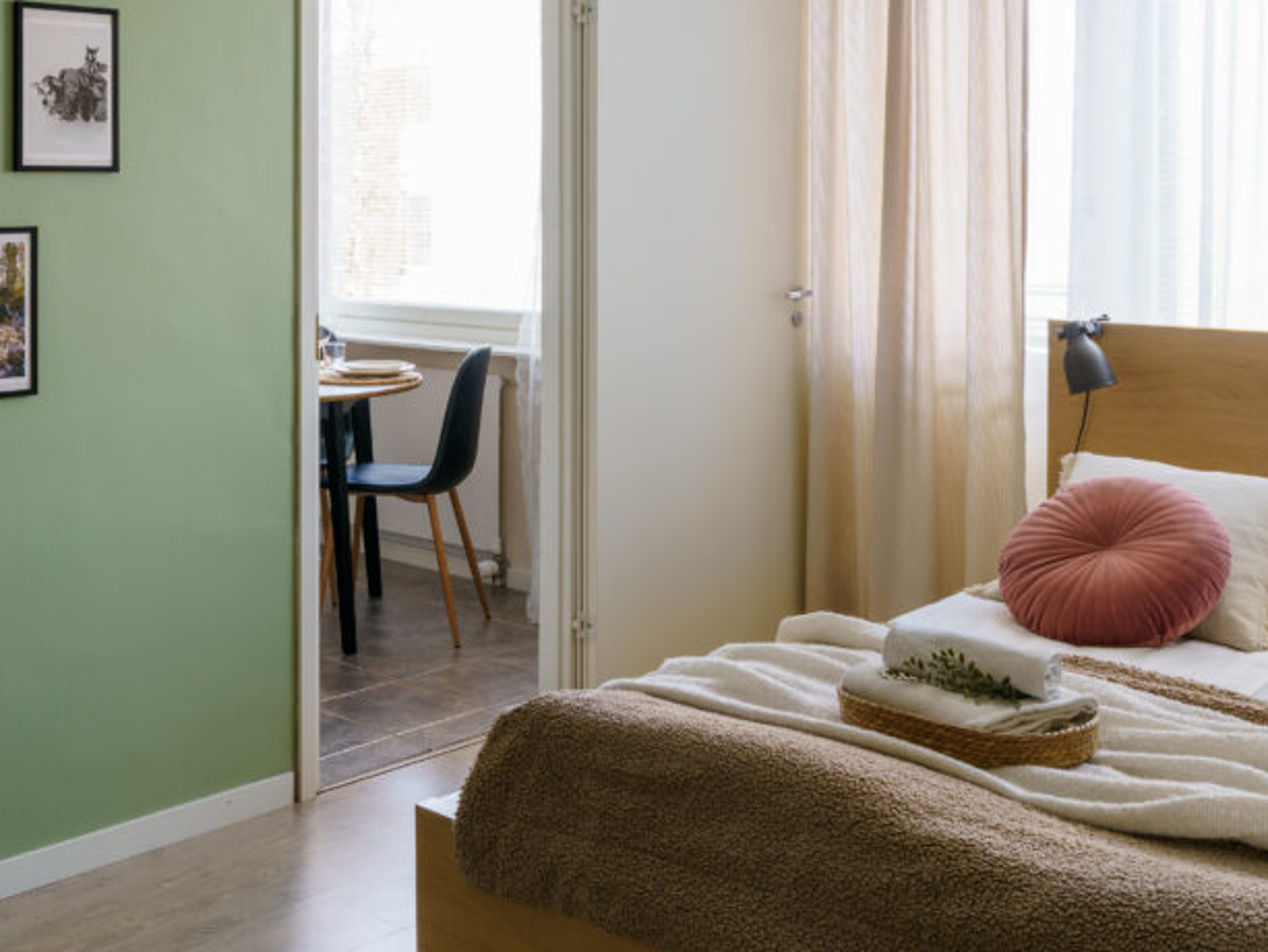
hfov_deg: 41.1
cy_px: 251
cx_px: 350
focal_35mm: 45
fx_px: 1649
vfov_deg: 31.7
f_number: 11
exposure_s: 1.6
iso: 100
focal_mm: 28
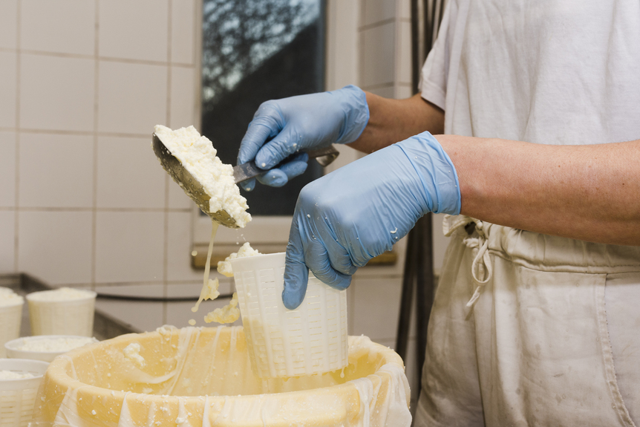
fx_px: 933
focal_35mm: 52
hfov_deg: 37.8
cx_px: 320
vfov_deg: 25.8
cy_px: 214
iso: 320
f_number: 5.6
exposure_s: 1/200
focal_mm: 35
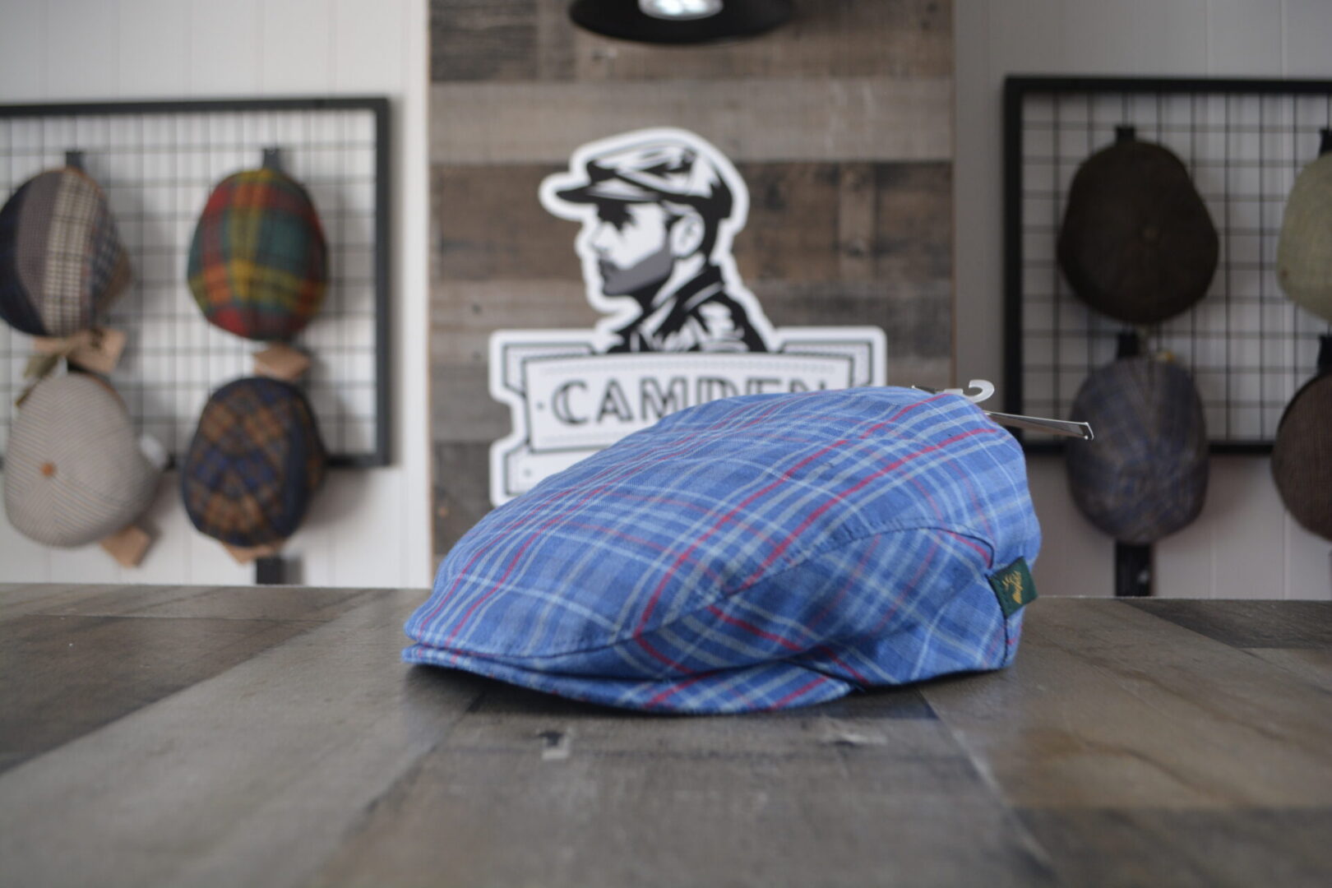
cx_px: 666
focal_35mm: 33
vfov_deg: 40.0
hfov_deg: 57.2
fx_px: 1221
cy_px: 444
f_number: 4.5
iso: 400
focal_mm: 22
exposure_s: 1/80
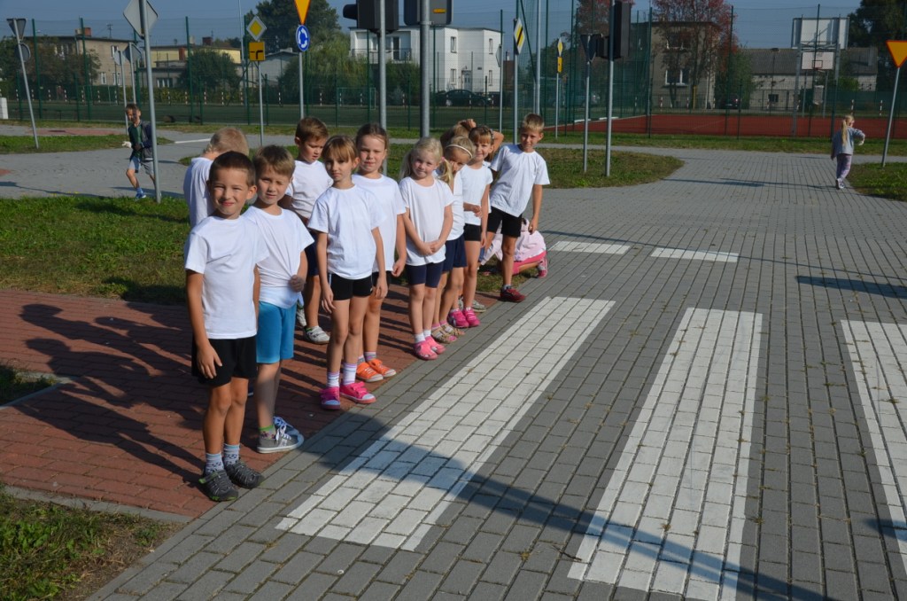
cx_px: 454
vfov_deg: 35.3
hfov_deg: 51.4
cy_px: 300
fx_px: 943
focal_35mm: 38
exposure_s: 1/400
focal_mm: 25
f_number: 10
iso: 100
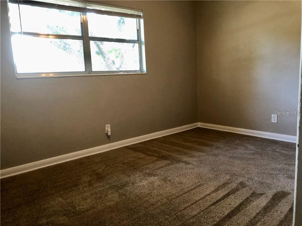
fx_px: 244
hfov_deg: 63.4
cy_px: 113
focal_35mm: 28
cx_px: 151
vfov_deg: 49.7
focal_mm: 3.99
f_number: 1.8
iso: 40
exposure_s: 1/20
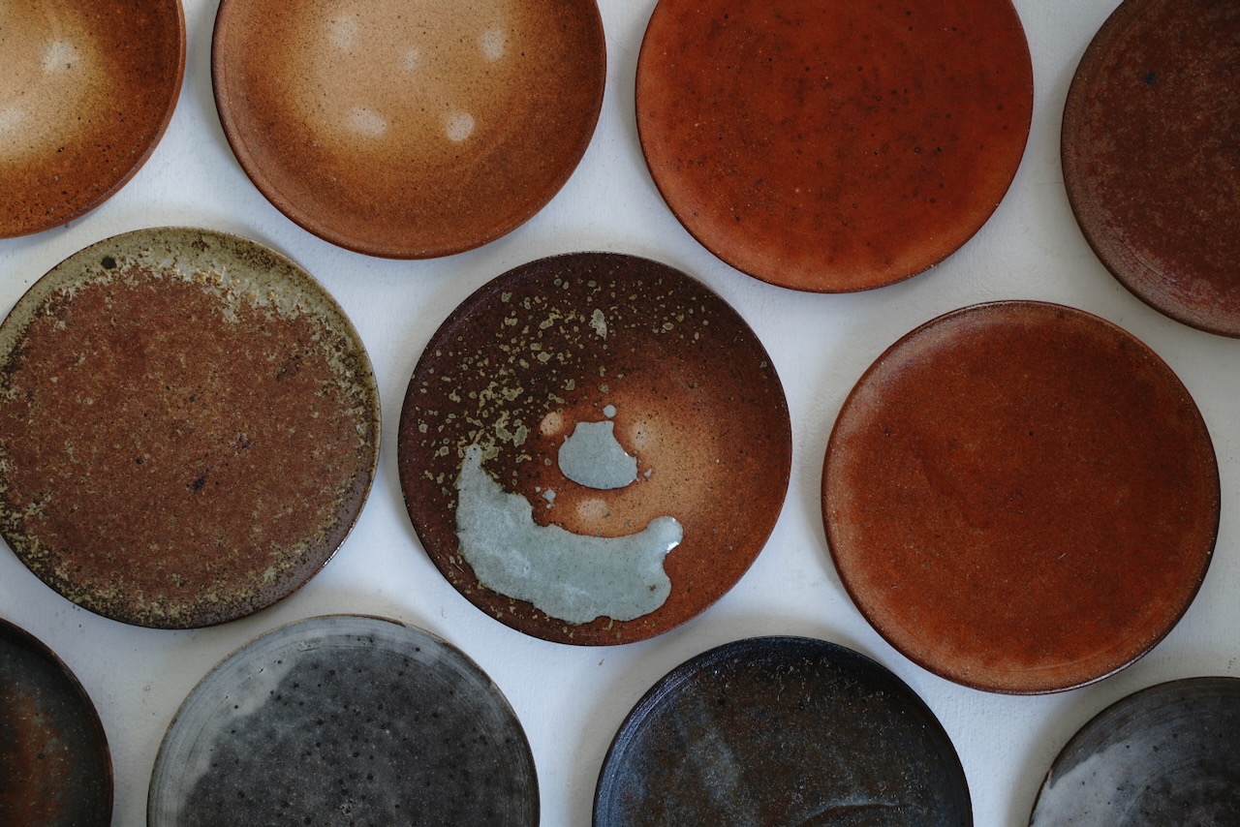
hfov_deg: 27.0
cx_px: 620
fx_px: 2584
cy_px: 414
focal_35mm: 75
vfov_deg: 18.2
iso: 200
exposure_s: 1/20
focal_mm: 75
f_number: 6.3
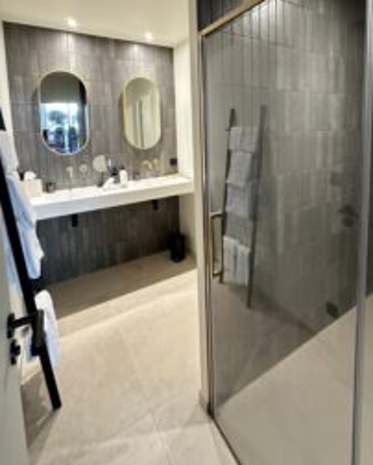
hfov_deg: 70.4
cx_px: 217
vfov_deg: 80.2
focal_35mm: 19
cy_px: 151
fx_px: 262
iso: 500
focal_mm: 2.22
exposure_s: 1/50
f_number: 2.2
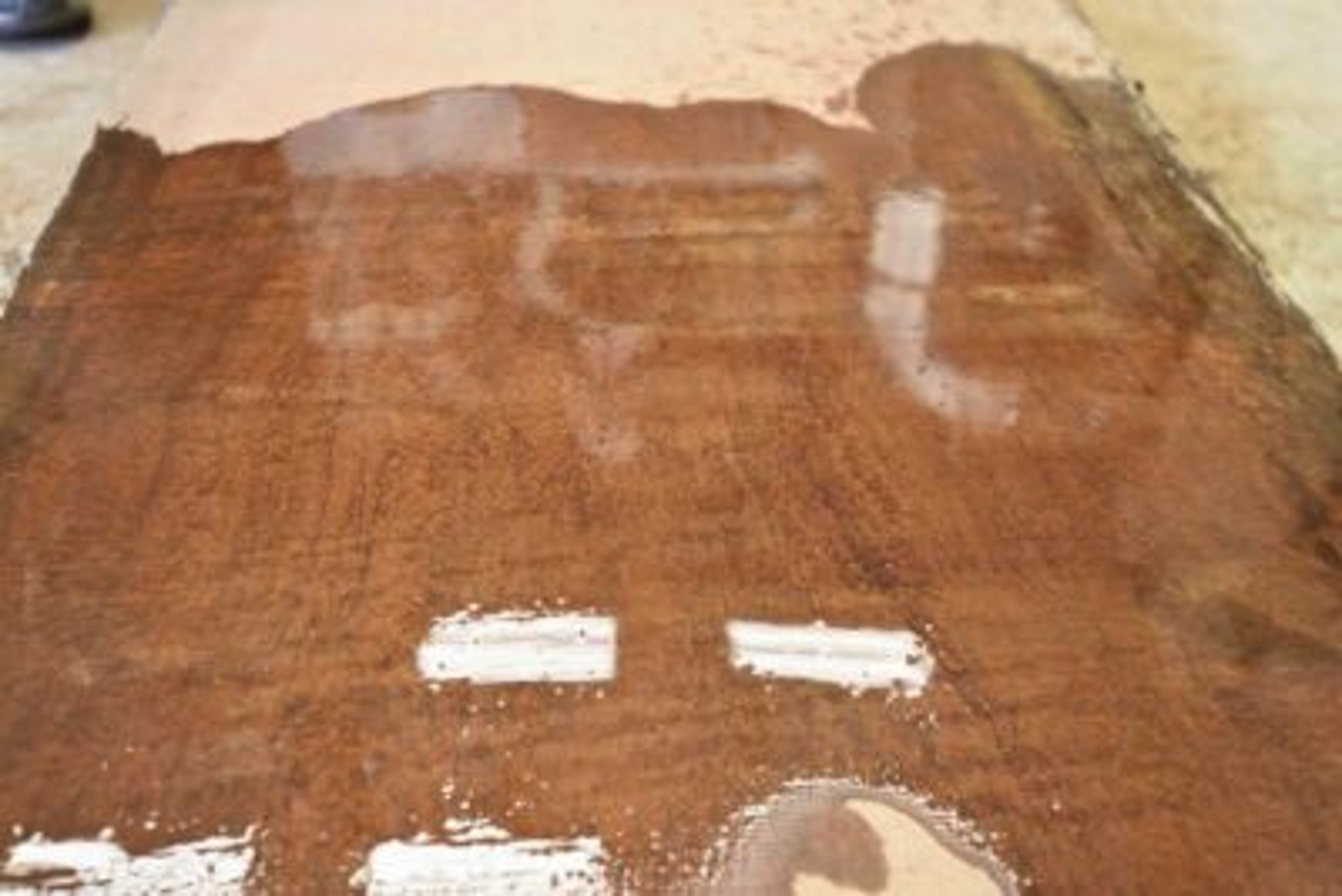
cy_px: 448
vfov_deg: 37.9
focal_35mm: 35
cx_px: 671
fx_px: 1305
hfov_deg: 54.4
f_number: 4
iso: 400
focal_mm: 35
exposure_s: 1/60
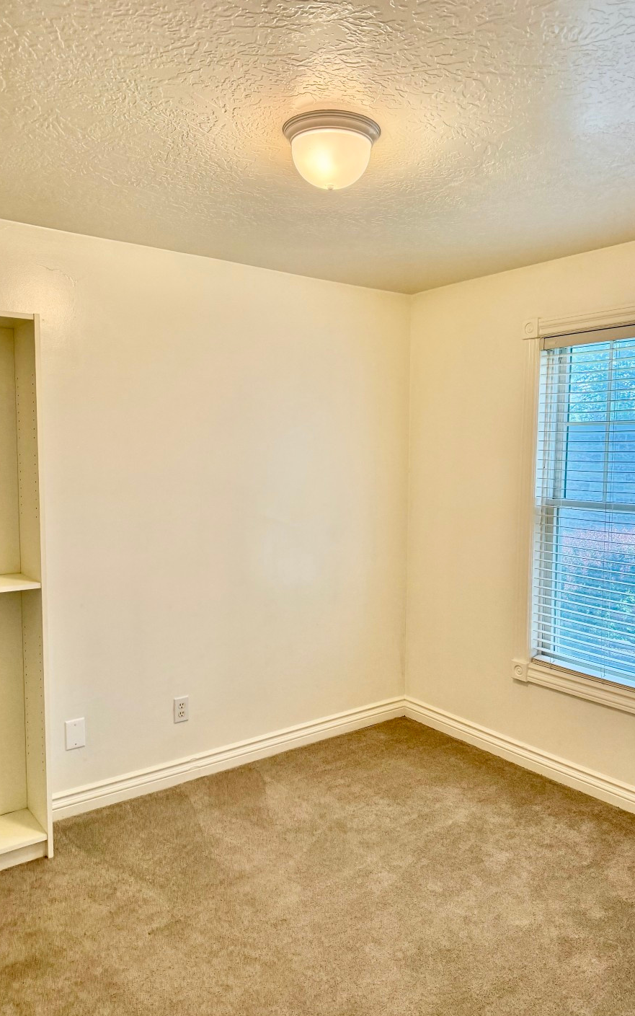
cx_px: 356
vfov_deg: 70.4
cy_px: 508
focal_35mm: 26
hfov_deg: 47.5
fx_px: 720
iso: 200
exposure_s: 1/160
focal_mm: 6.76
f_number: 1.78
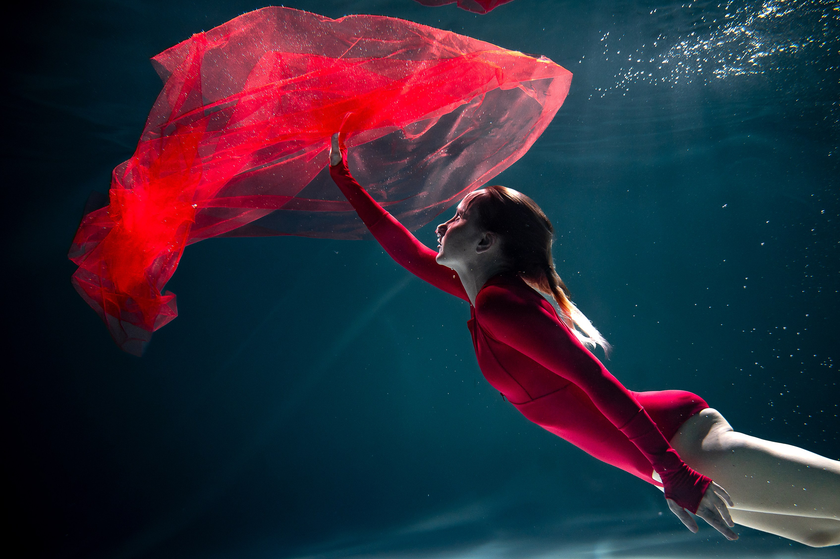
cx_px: 492
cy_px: 275
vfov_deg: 44.9
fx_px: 676
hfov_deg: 63.3
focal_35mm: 29
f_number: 4
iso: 800
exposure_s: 1/320
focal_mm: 24
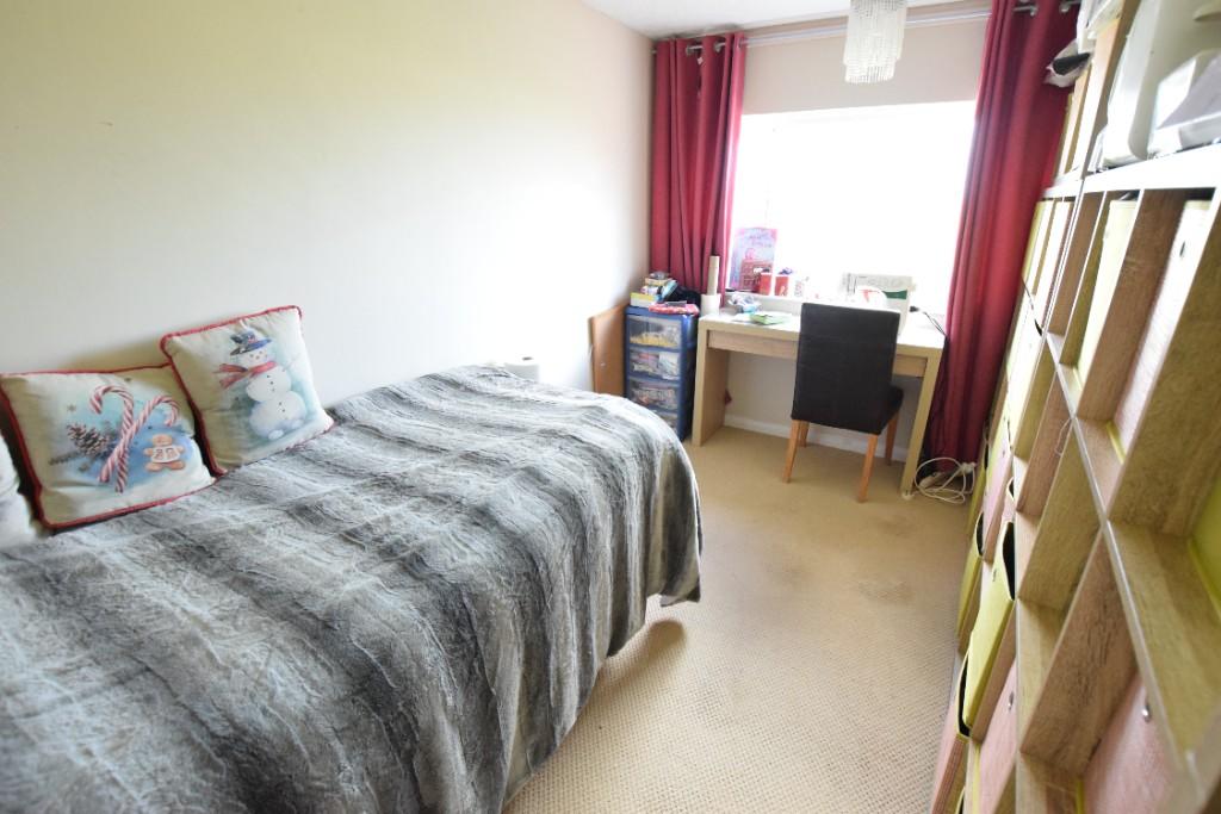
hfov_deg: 95.0
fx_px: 560
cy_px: 407
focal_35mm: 16
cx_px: 610
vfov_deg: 72.1
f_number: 5
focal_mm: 11
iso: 3200
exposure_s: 1/100
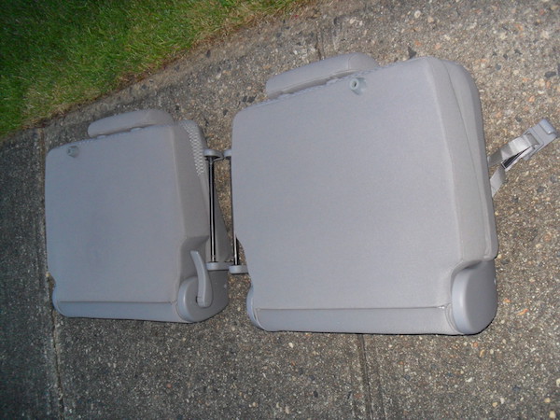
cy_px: 210
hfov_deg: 52.6
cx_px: 280
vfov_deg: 40.7
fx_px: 566
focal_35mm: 35
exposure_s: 1/45
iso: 200
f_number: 3
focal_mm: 6.3
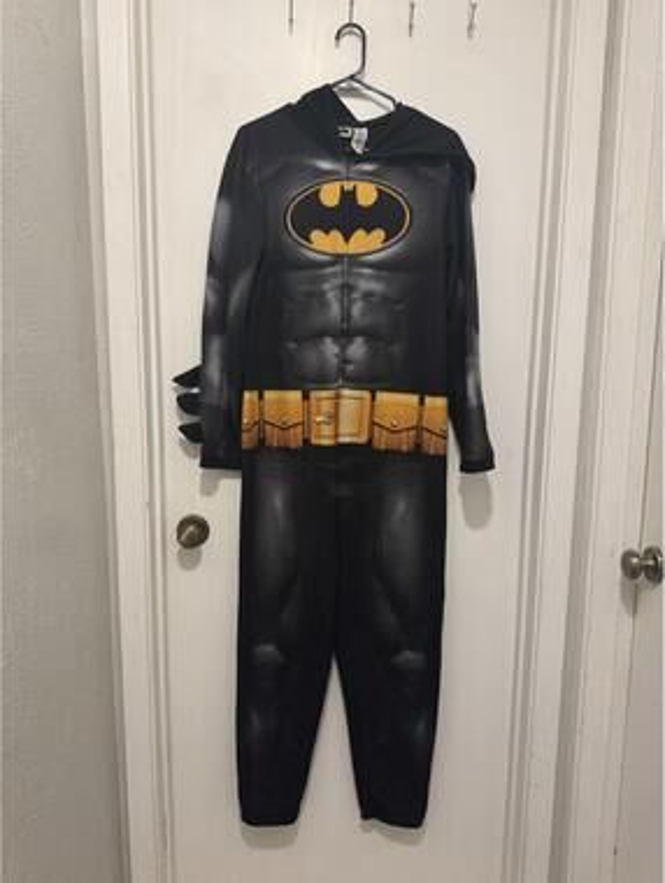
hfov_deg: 56.9
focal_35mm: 24
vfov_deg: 71.5
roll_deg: +0.1
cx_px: 332
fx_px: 613
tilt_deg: -8.2
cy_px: 442
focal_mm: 6.76
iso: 250
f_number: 1.78
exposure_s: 1/60
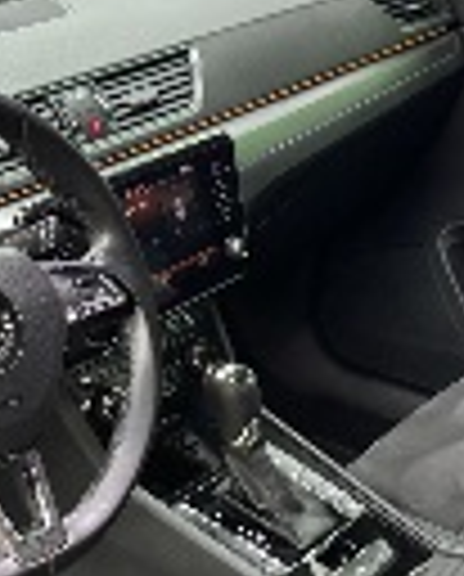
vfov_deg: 24.7
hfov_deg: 20.1
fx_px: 1300
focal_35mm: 76
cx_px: 126
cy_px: 441
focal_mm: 6.76
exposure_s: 1/50
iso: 800
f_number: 1.78
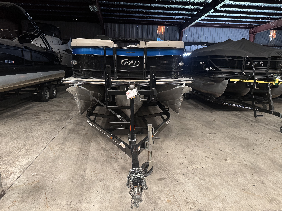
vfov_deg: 56.8
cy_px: 106
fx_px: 196
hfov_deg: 71.6
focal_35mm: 24
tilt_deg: -12.5
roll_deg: -1.2
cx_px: 141
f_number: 1.78
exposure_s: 1/60
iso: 640
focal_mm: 6.76
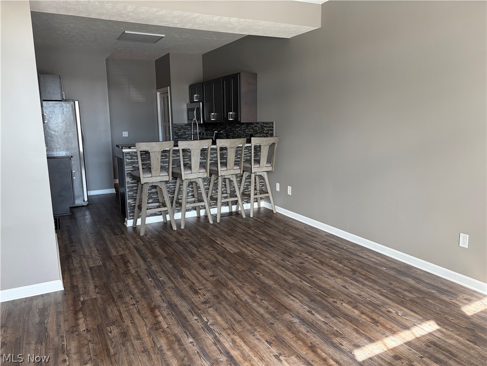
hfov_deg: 67.3
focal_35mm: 26
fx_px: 366
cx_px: 244
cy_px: 183
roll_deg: +0.6
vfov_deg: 53.1
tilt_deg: -8.6
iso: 125
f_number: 1.6
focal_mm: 5.96
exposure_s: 1/102
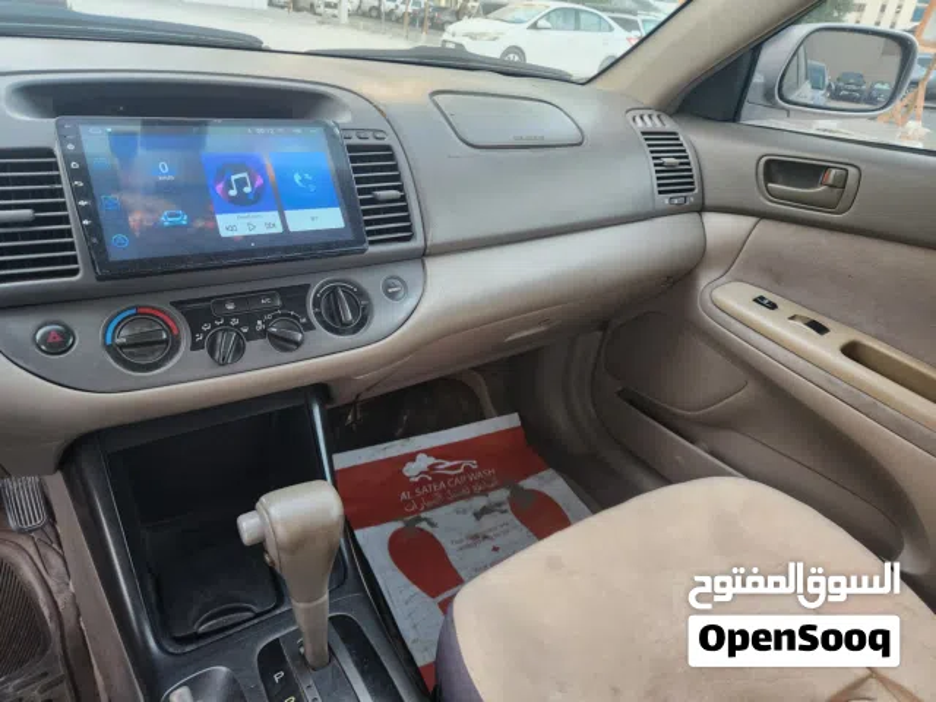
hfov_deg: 73.9
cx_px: 468
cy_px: 351
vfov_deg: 58.9
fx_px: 622
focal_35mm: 23
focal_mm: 5.4
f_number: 1.8
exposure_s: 1/100
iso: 320
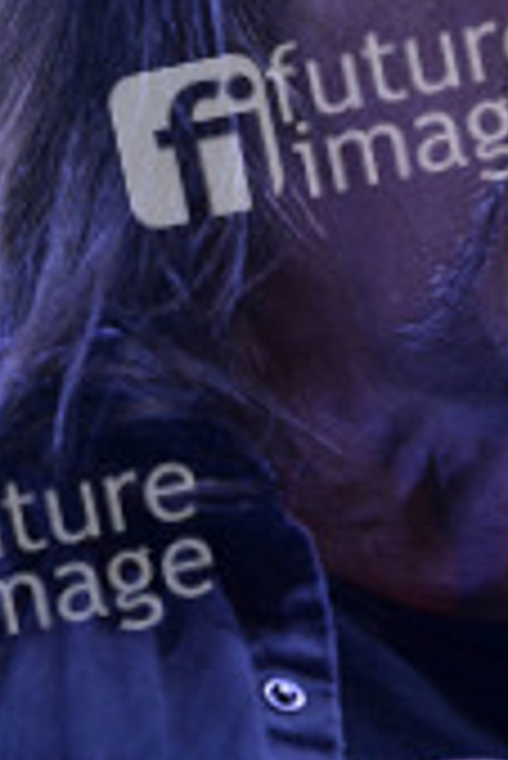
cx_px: 474
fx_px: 7519
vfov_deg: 5.8
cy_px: 346
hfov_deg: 3.9
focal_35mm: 356
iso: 1600
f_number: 2.8
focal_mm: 150
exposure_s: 1/250
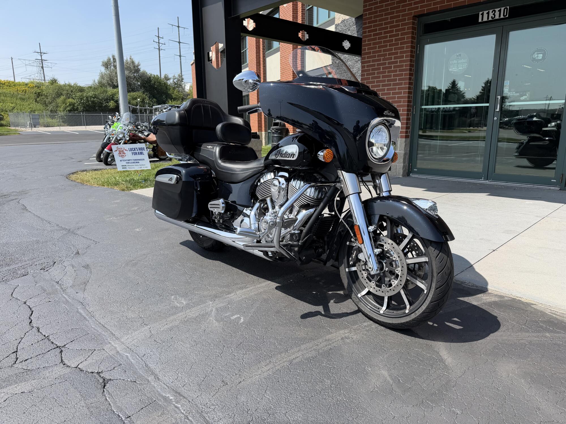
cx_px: 283
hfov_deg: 71.6
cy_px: 212
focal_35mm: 24
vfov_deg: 56.8
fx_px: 392
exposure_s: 1/2801
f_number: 1.78
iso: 80
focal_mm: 6.76
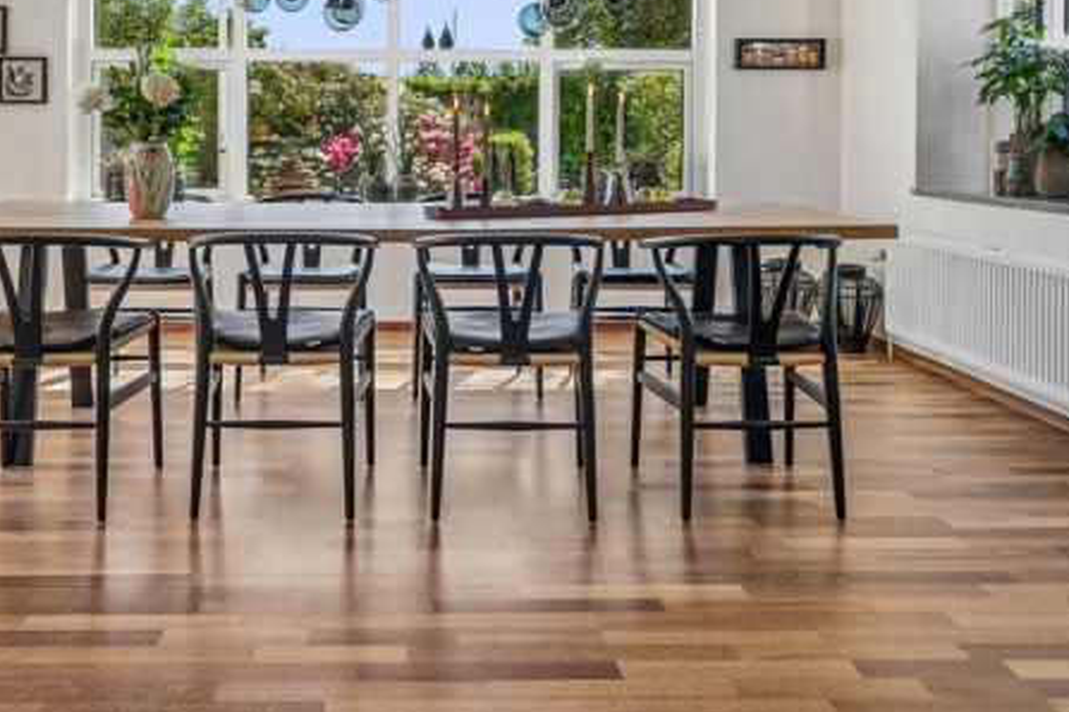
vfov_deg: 37.5
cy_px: 140
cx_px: 435
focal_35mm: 34
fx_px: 1010
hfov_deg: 55.4
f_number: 4
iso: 400
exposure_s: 1/160
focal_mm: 19
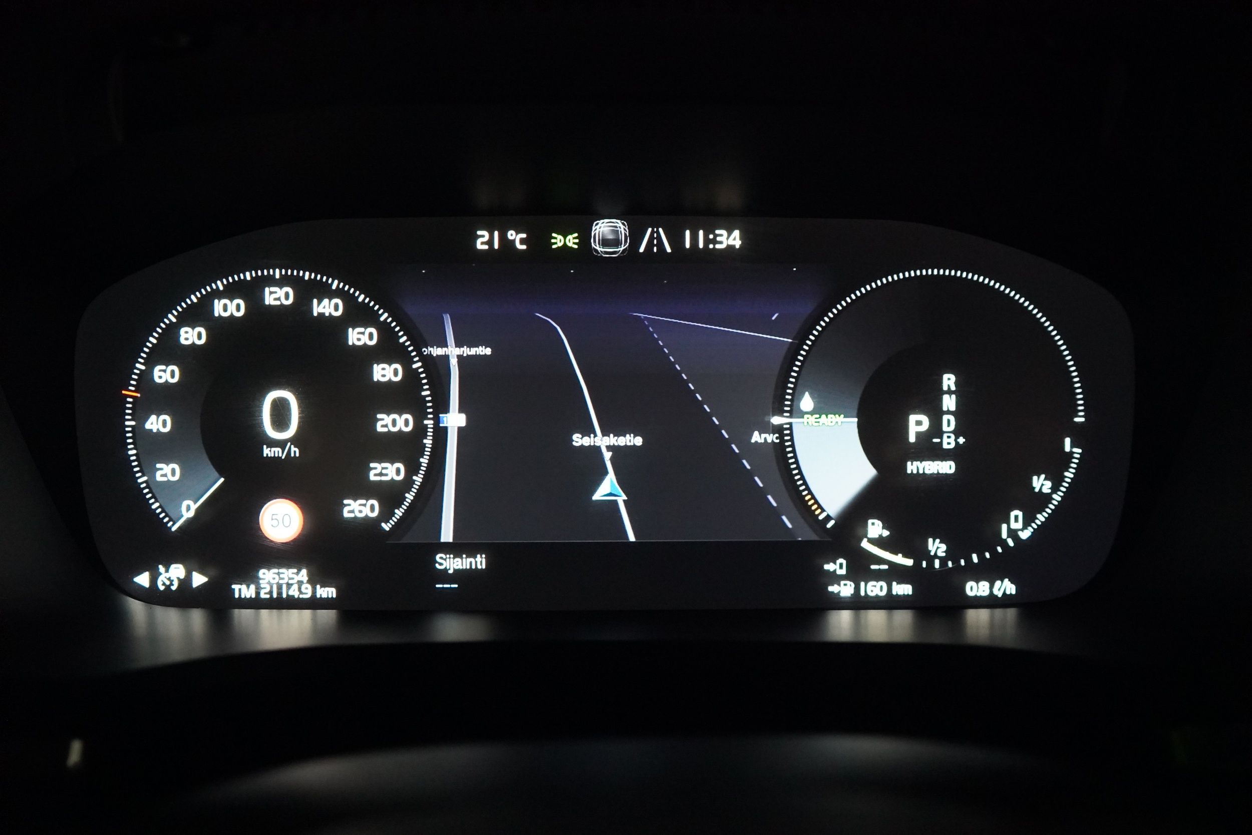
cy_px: 418
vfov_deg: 31.9
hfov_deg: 46.4
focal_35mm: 42
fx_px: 1461
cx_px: 626
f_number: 3.5
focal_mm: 28
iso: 12800
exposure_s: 1/30
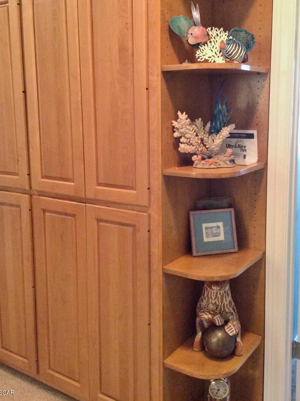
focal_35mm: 39
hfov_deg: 36.7
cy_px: 165
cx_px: 159
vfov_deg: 47.7
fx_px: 452
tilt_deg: -8.9
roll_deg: +0.8
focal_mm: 3.3
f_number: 2.4
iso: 200
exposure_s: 1/24
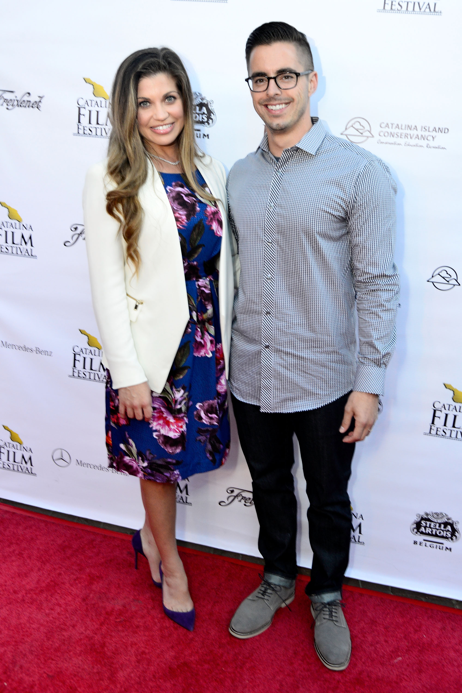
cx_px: 231
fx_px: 616
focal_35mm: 32
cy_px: 346
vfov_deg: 58.7
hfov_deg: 41.1
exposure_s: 1/125
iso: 1000
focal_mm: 32
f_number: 10
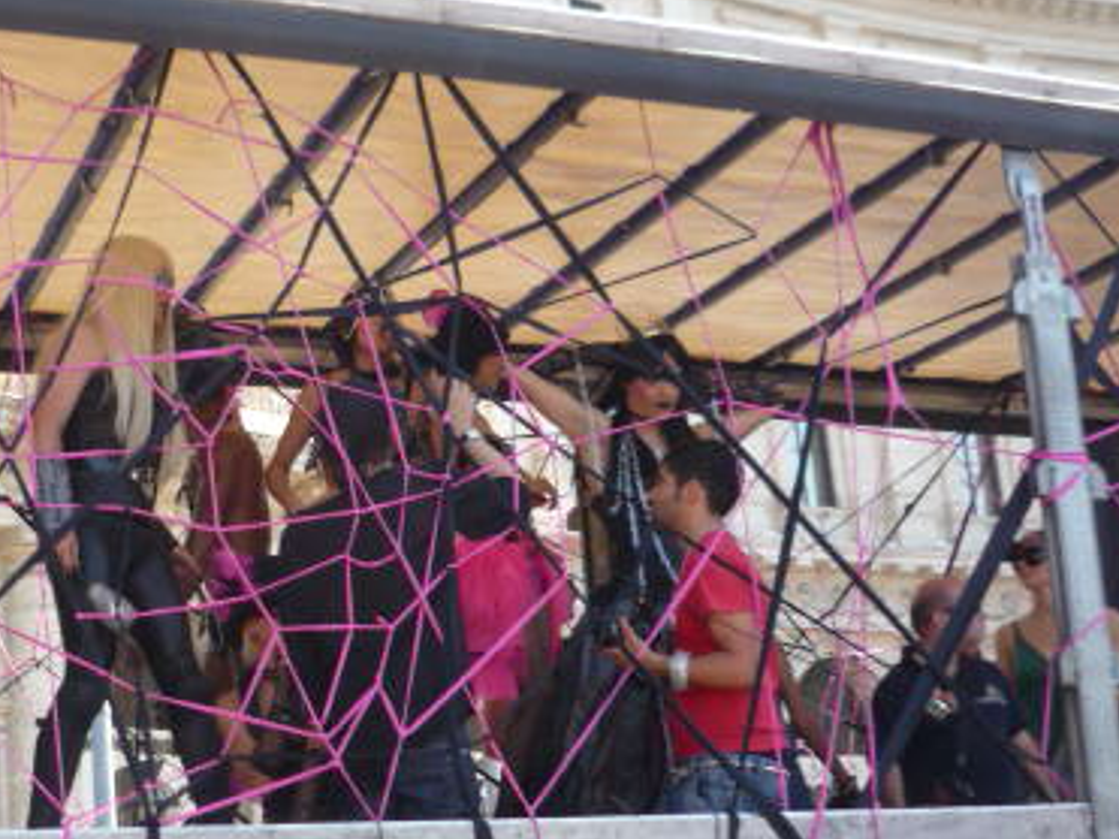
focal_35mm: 57
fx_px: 1842
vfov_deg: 25.6
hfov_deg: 33.1
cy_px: 531
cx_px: 277
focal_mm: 5.5
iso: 100
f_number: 2.8
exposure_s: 1/250
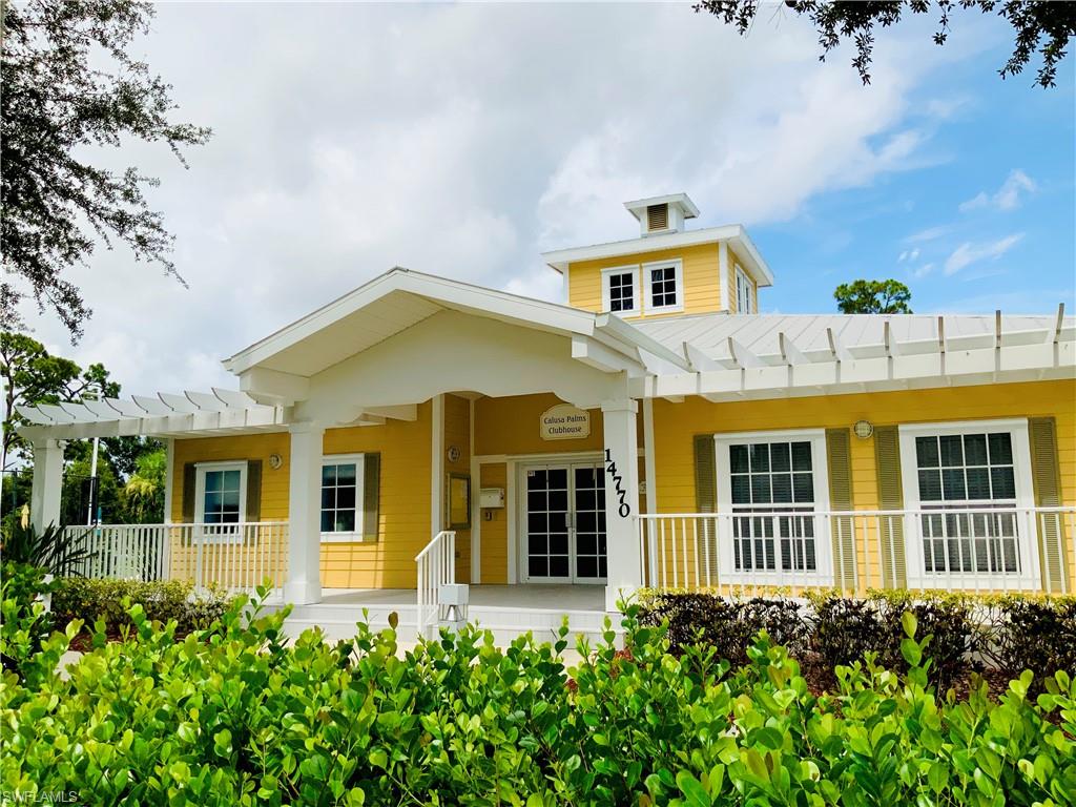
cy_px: 404
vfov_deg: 48.2
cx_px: 538
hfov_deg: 61.7
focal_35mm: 29
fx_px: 901
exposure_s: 1/2959
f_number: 1.8
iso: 20
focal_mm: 3
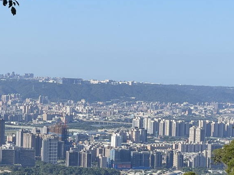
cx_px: 57
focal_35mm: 139
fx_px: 939
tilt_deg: -2.5
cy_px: 110
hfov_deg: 14.1
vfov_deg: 10.7
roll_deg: -2.2
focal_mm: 9
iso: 32
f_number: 2.8
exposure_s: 1/598
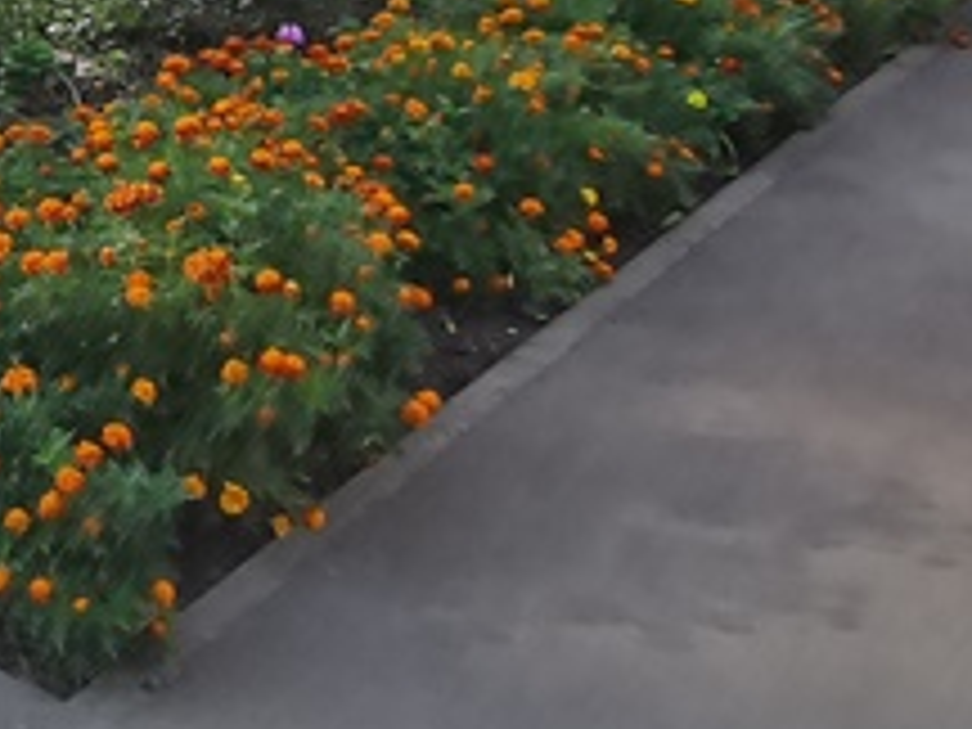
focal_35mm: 63
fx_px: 1769
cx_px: -248
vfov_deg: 21.7
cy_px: -122
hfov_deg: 26.6
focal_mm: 1.78
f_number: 2.4
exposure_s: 1/595
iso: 50
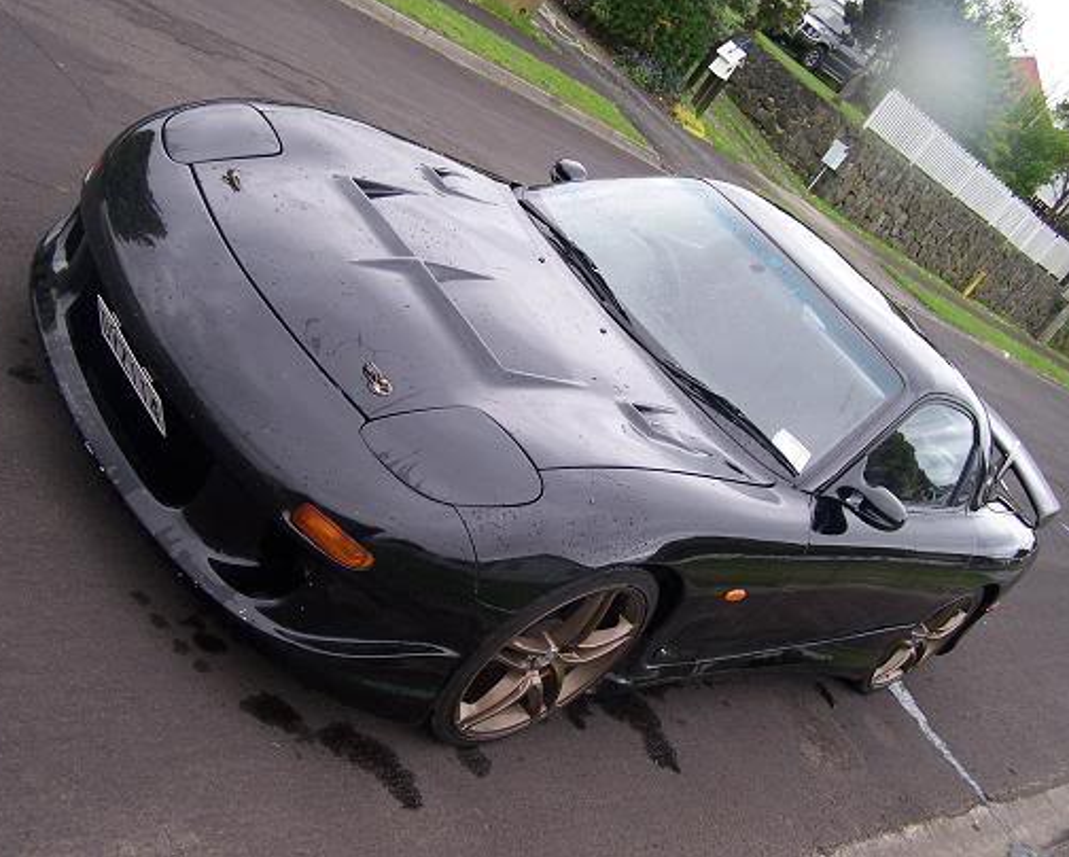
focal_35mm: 40
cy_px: 426
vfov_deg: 37.4
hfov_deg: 45.8
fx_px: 1267
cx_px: 545
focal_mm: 6.3
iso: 80
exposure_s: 1/160
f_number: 2.8
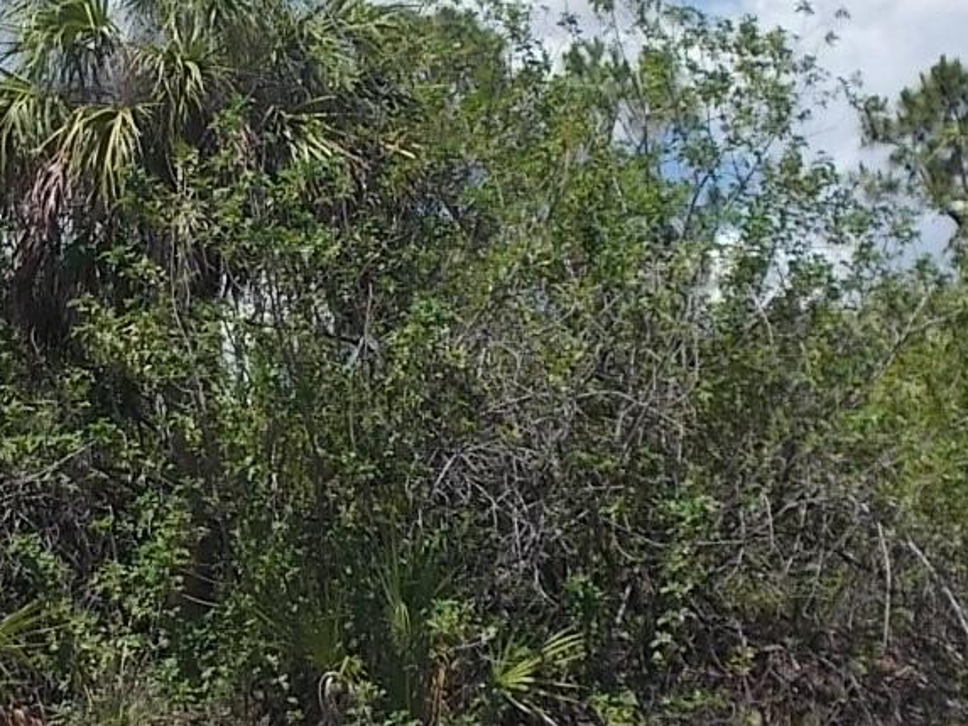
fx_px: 2266
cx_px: 139
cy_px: 363
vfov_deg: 18.2
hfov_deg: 23.6
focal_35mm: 81
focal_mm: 4.1
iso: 80
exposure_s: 1/1000
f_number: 3.3
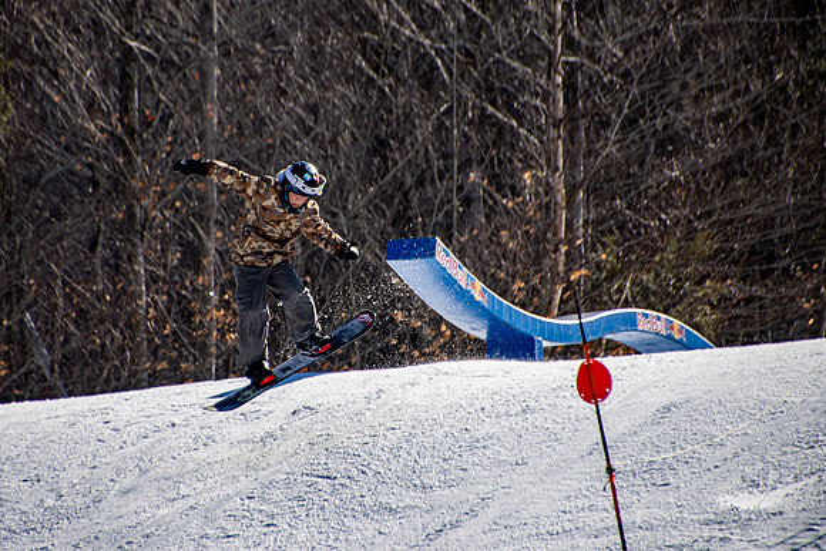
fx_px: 10987
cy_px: 225
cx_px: 338
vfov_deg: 2.9
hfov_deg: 4.3
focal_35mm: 479
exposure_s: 1/320
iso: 160
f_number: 6.3
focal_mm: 270
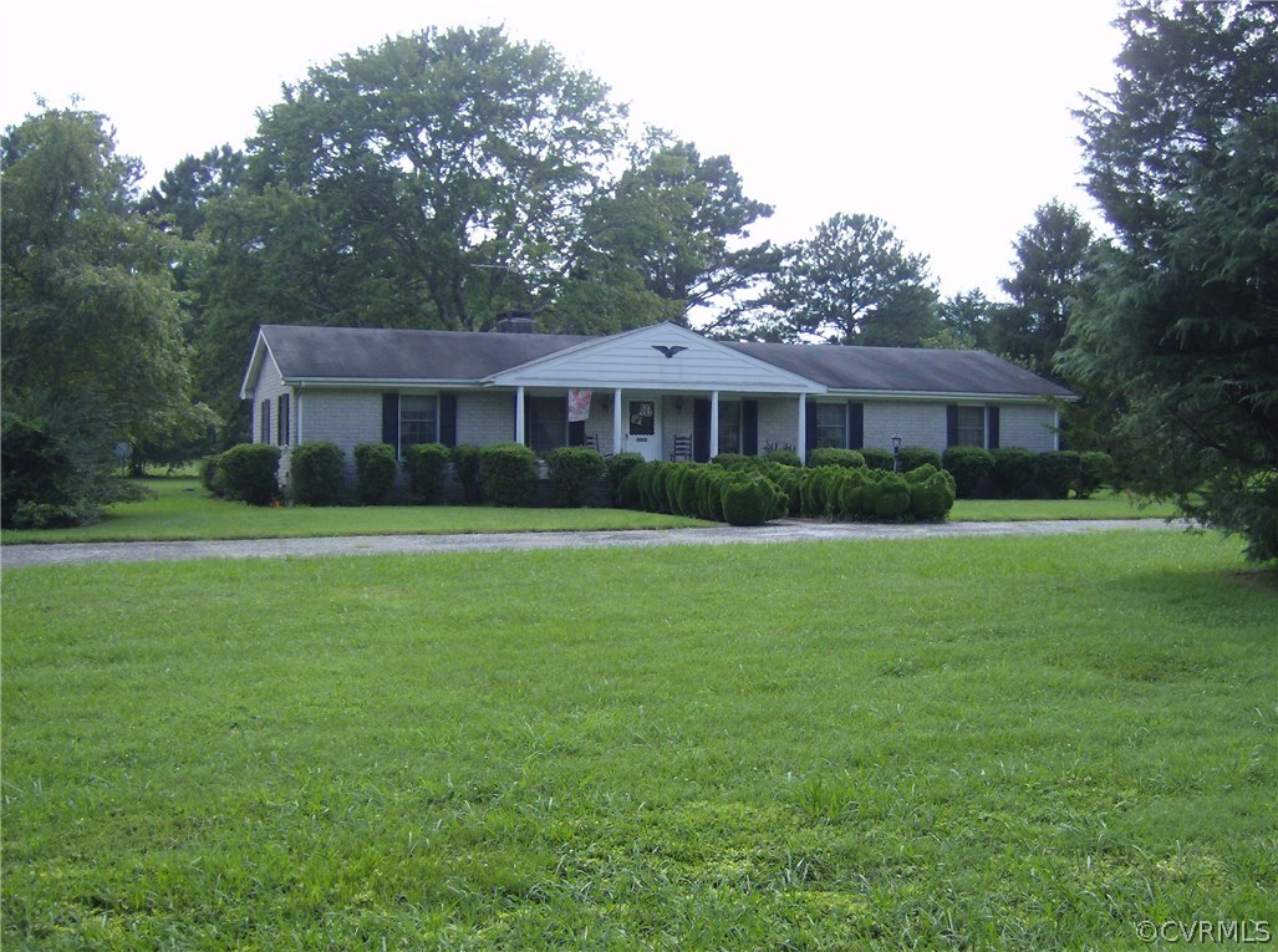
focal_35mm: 38
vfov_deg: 37.6
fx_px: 1400
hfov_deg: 49.1
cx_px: 639
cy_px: 476
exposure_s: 1/494
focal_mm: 6.4
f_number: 2.9
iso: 100
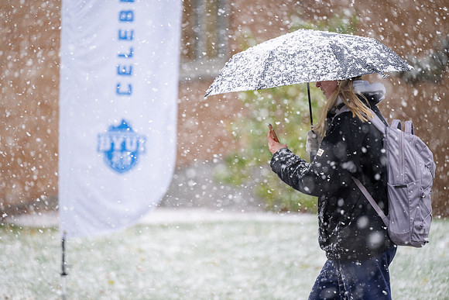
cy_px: 150
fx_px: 2495
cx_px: 224
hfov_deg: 10.3
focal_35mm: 200
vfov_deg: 6.9
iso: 800
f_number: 2.8
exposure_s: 1/800
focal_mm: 200
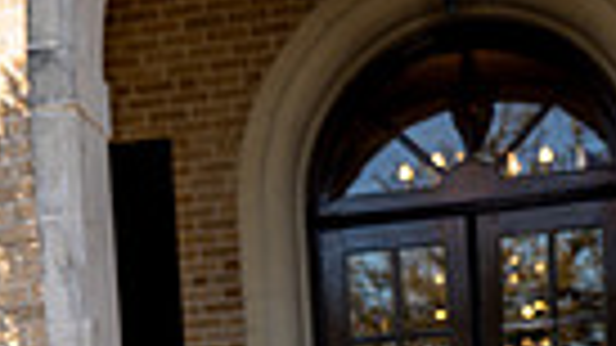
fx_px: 2188
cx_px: 94
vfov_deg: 8.2
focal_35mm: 134
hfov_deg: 15.9
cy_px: 881
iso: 100
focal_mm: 39
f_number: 4
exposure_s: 1/250
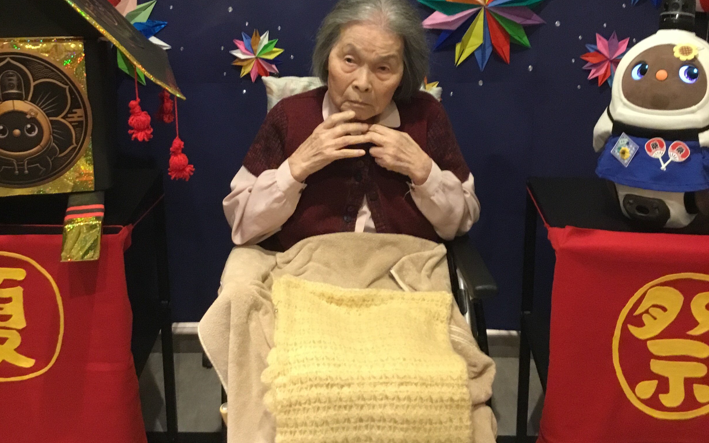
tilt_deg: -13.5
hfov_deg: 45.3
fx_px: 850
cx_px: 353
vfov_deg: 28.8
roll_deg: -0.4
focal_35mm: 44
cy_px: 117
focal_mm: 3.3
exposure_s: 1/17
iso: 200
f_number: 2.4
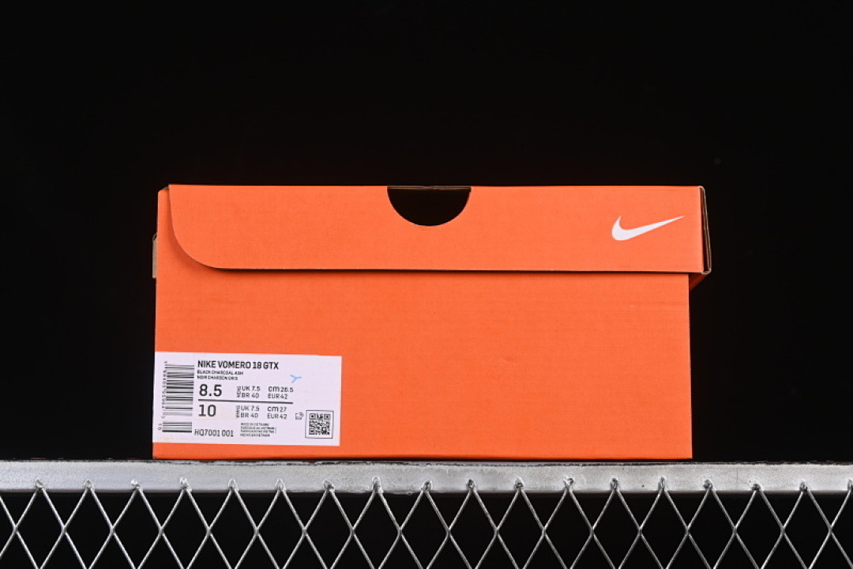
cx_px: 426
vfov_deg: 18.2
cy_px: 284
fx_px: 1777
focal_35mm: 75
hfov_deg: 27.0
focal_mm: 50
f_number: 8
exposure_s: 1/80
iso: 160
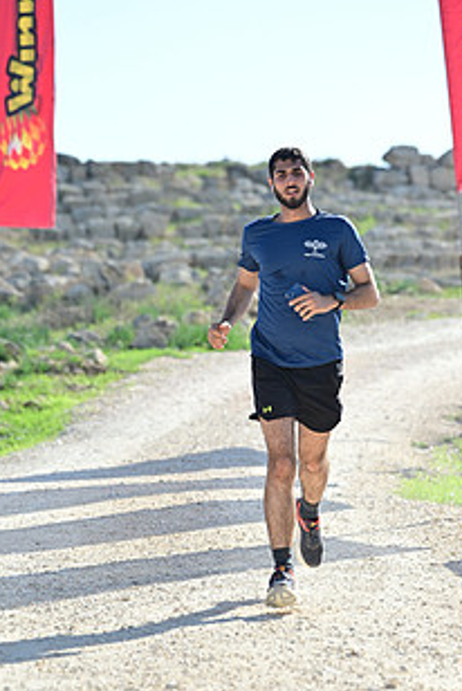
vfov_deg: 11.4
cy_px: 390
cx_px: 241
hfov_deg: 7.6
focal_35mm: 180
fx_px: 3457
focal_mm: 123
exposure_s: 1/2000
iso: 280
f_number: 3.5
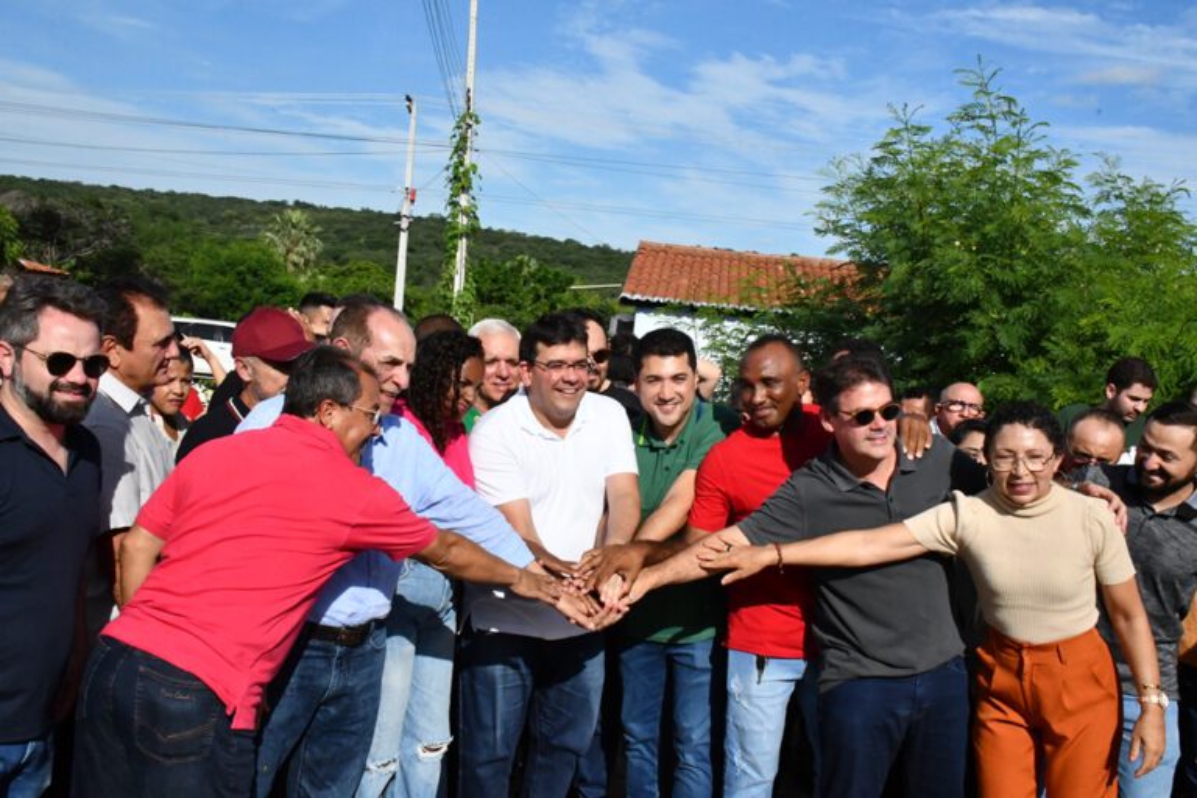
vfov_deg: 34.2
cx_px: 598
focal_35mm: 39
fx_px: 1297
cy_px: 399
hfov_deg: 49.6
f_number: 25
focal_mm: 26
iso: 5000
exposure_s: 1/2500
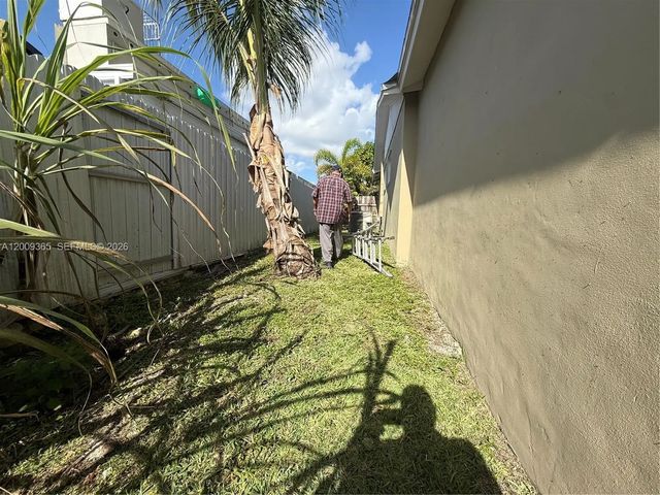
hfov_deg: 102.1
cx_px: 330
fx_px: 267
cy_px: 248
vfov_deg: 85.7
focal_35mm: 14
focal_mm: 2.22
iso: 50
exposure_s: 1/1572
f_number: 2.2
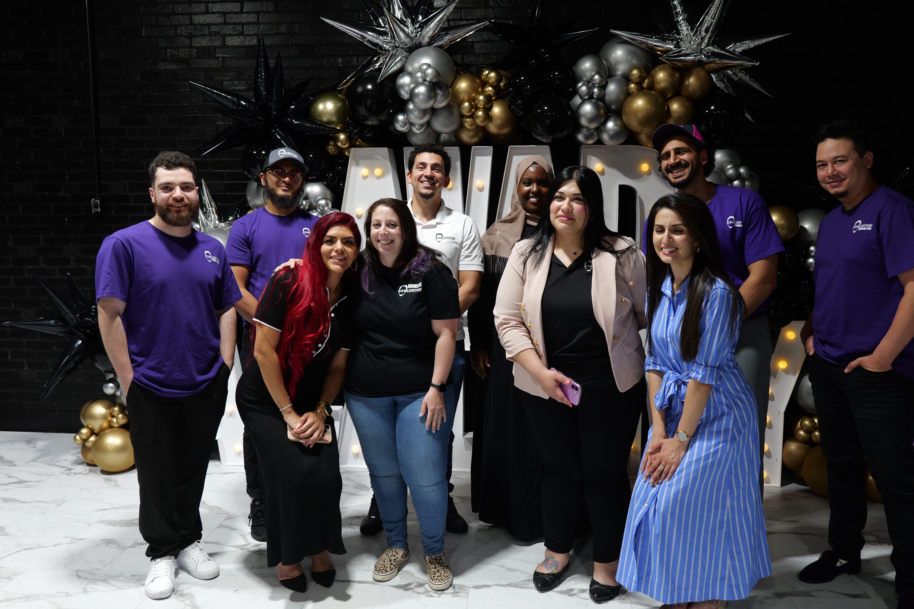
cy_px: 304
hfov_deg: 63.7
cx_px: 457
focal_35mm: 29
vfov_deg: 45.0
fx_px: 736
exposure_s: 1/125
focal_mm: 29
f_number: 5
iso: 800
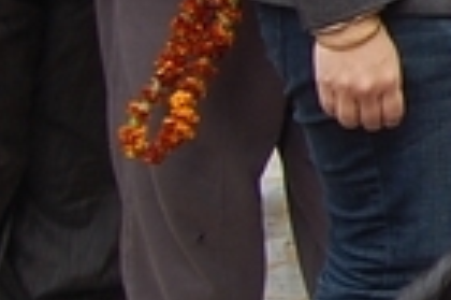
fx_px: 1927
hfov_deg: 10.4
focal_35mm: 154
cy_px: -97
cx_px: 1253
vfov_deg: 8.7
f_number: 5.6
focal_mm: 18
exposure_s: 1/125
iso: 200
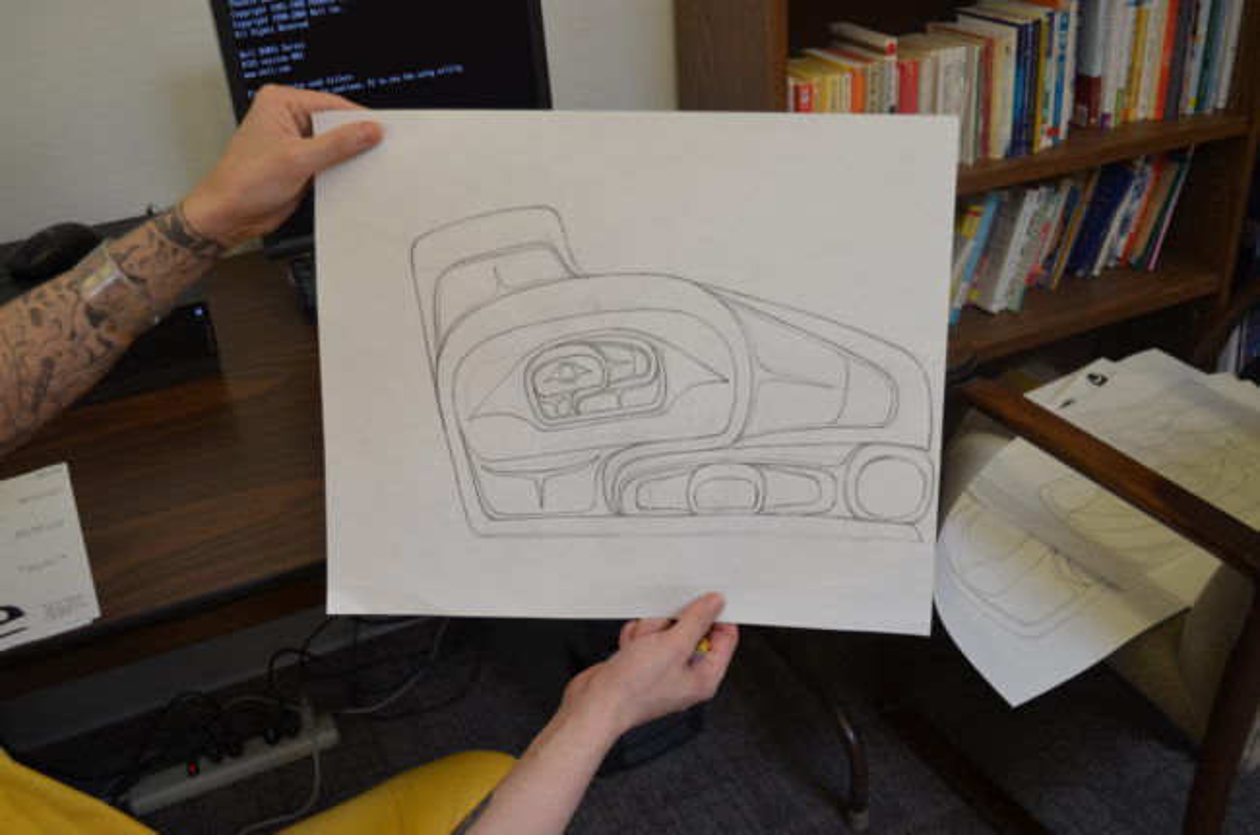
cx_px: 630
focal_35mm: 33
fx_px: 1153
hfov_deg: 57.3
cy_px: 418
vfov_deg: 39.8
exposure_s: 1/80
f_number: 4.5
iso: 400
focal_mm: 22
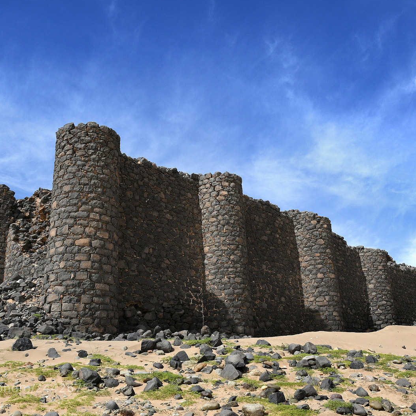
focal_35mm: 31
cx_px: 215
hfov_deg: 52.5
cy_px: 208
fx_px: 421
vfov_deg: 52.5
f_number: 11
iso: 200
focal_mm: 16
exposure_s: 1/500
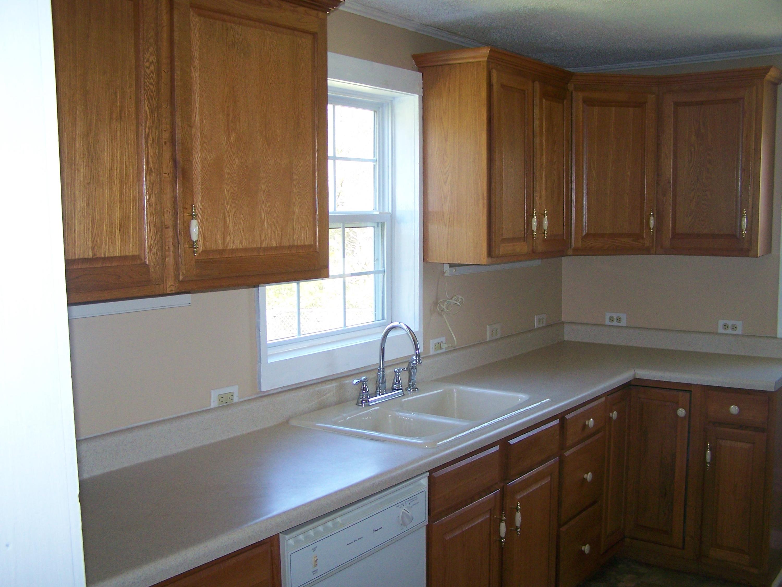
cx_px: 391
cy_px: 294
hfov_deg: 48.9
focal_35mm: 38
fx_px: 859
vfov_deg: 37.8
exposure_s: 1/60
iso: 160
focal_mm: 6.3
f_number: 2.8
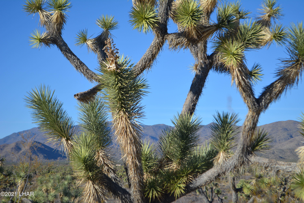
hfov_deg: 24.6
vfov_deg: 16.6
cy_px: 102
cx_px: 152
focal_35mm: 82
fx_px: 697
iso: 400
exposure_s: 1/1600
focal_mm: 55
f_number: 6.3
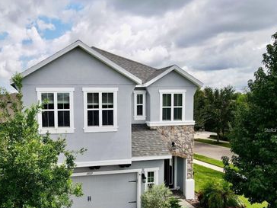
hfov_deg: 54.4
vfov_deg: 42.6
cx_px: 97
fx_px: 264
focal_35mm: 33
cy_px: 130
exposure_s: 1/180
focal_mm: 4.5
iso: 110
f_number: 2.8
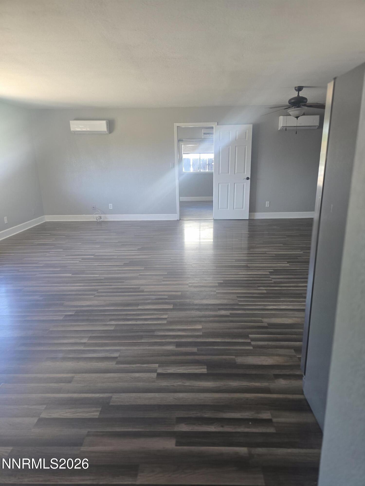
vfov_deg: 73.9
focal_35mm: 23
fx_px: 323
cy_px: 243
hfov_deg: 58.9
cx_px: 182
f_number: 1.7
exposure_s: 1/120
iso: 100
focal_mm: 6.3
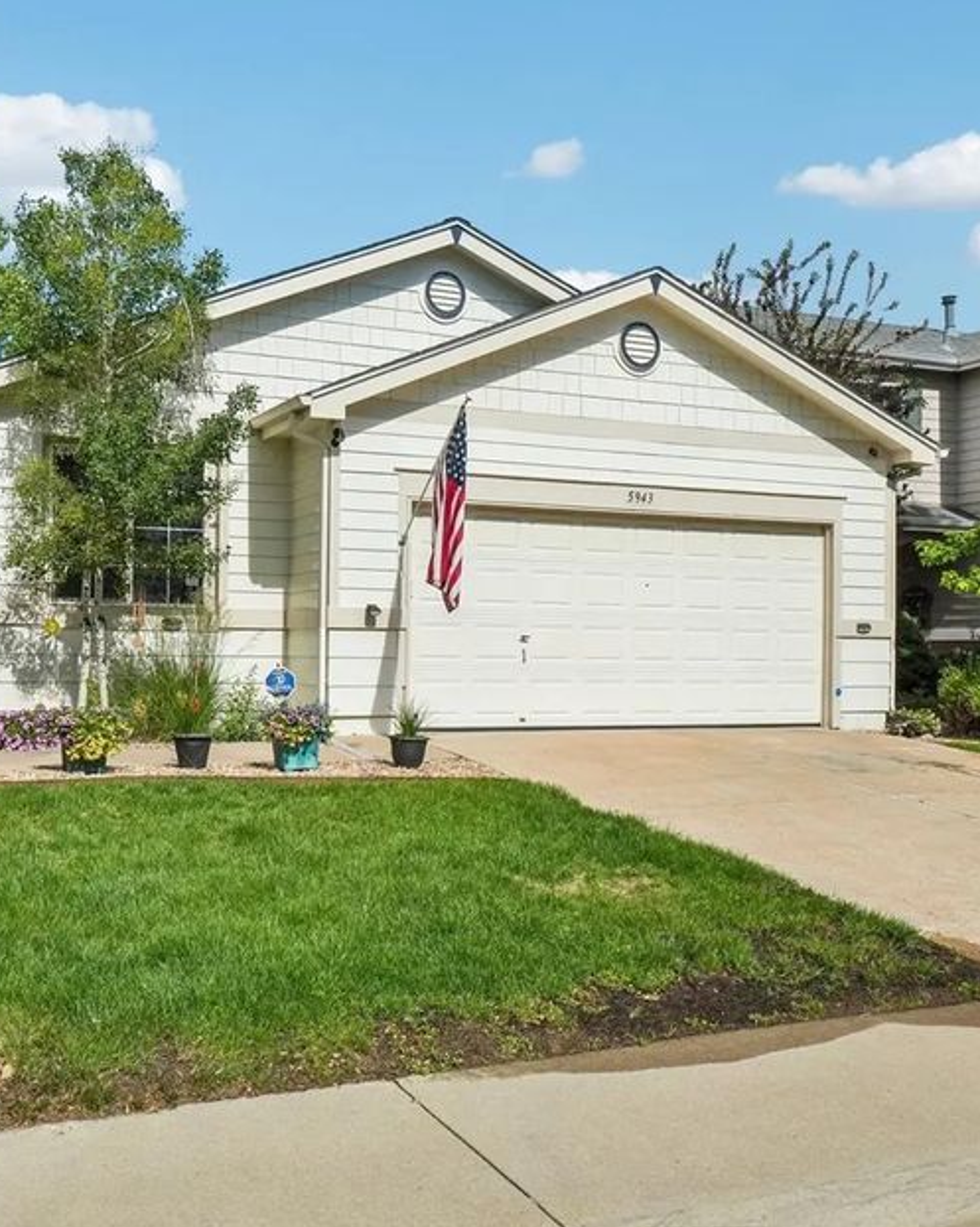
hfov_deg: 42.2
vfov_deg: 51.8
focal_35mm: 35
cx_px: 383
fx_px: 1262
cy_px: 606
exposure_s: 1/2500
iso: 400
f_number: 8
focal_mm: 15
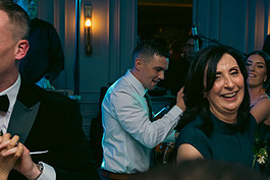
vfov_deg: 19.5
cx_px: 204
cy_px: 103
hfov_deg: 28.4
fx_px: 525
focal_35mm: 70
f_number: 3.5
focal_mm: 32
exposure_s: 1/160
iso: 800
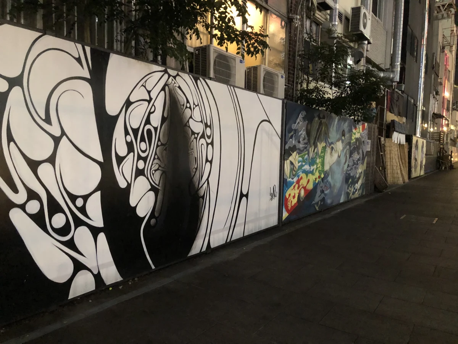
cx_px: 229
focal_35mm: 28
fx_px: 370
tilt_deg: -3.1
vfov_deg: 49.7
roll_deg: -2.0
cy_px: 172
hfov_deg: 63.4
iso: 80
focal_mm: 4
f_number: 1.8
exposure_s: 1/4
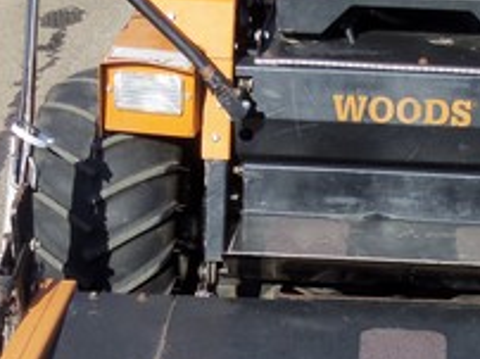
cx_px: 418
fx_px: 1828
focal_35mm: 132
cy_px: 304
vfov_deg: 11.2
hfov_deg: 14.8
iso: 64
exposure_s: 1/250
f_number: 4.6
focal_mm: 8.7
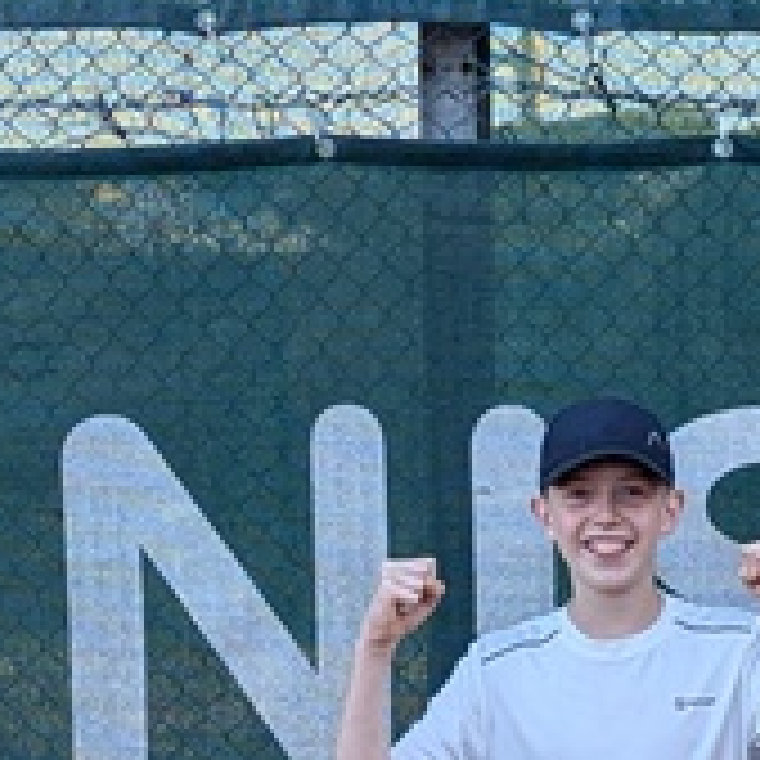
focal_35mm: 157
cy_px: 456
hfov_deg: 11.0
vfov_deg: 11.1
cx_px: 818
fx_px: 3900
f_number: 1.85
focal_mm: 6.81
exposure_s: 1/181
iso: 41
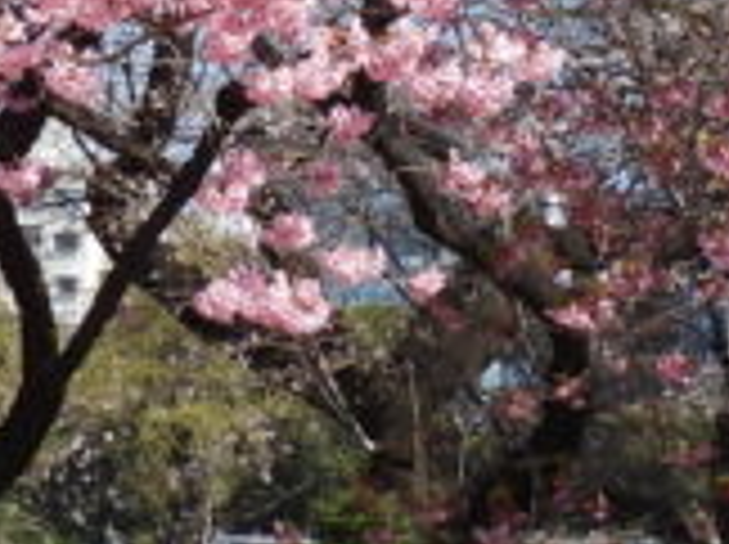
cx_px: -94
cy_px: -638
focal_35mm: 152
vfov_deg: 9.0
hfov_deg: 12.8
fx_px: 3196
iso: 100
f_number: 2.8
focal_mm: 4.3
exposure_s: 1/1250
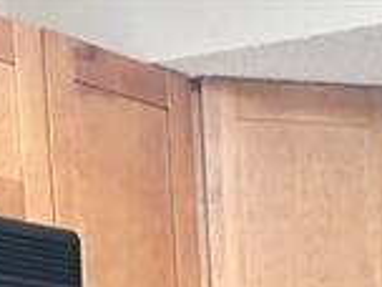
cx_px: 485
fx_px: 1688
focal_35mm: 153
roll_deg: +1.1
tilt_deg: -7.9
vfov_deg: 8.6
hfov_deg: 12.5
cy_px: 748
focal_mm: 4.15
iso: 125
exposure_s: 1/30
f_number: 2.2
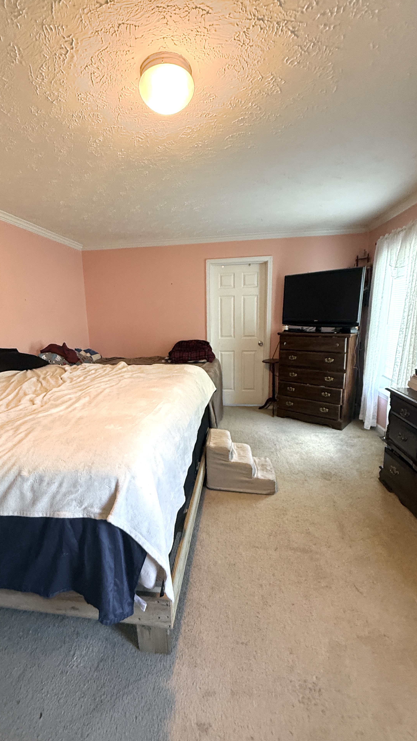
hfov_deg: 66.9
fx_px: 315
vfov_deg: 99.4
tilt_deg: -8.9
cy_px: 375
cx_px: 188
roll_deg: -2.6
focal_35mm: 16
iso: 400
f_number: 2.2
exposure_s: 1/60
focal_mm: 2.22
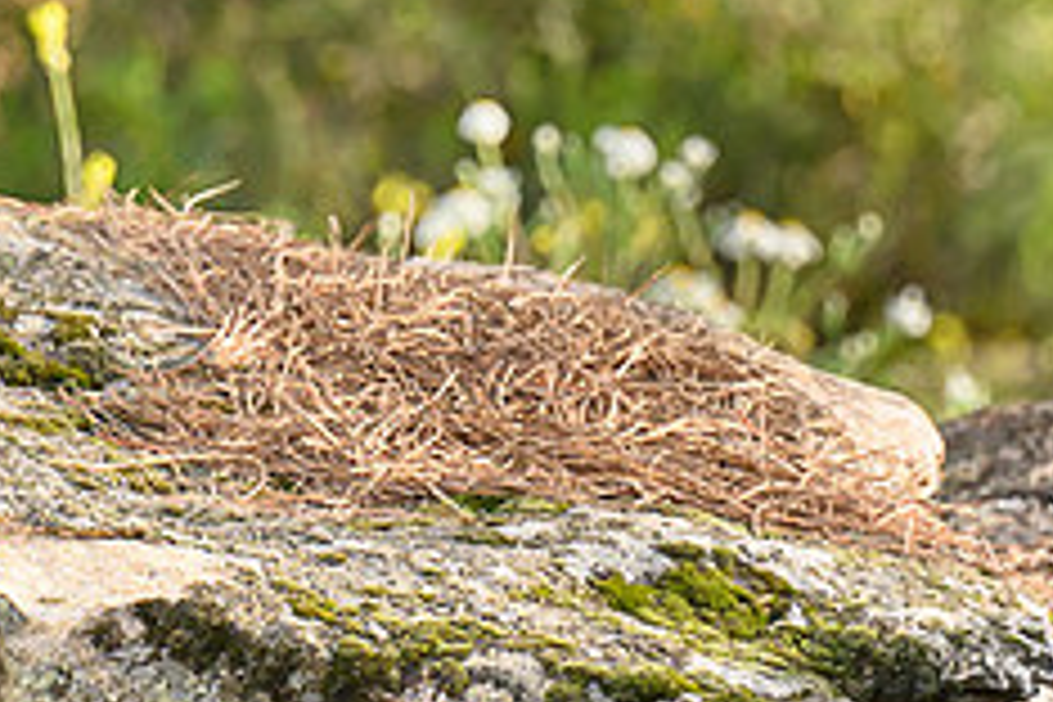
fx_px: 26528
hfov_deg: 2.3
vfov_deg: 1.5
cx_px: 944
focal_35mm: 907
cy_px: 542
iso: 900
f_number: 4
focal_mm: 200
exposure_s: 1/2000
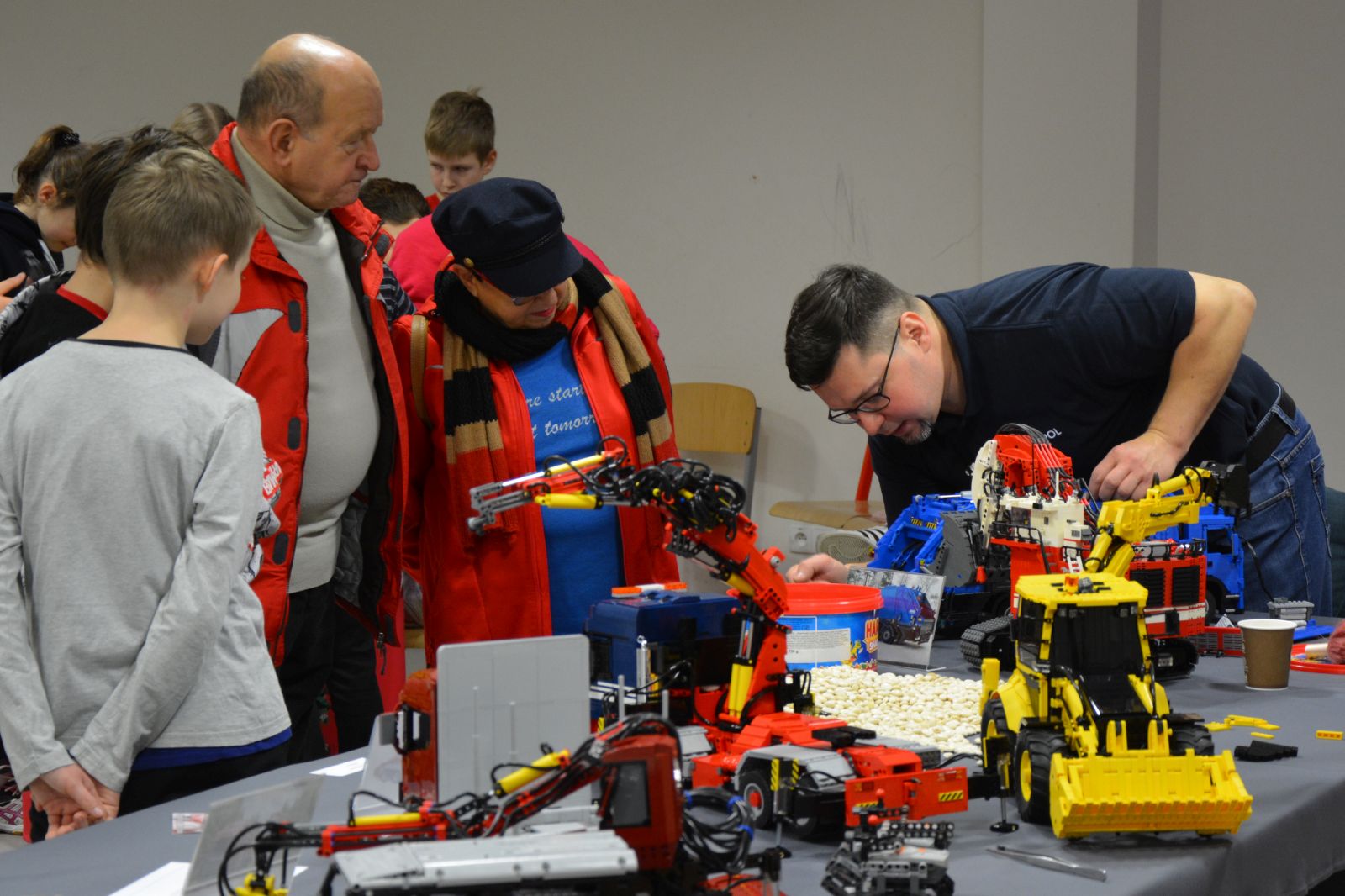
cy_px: 448
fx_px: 2689
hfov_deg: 28.1
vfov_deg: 18.9
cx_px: 672
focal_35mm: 72
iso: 800
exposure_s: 1/40
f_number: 4.8
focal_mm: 48
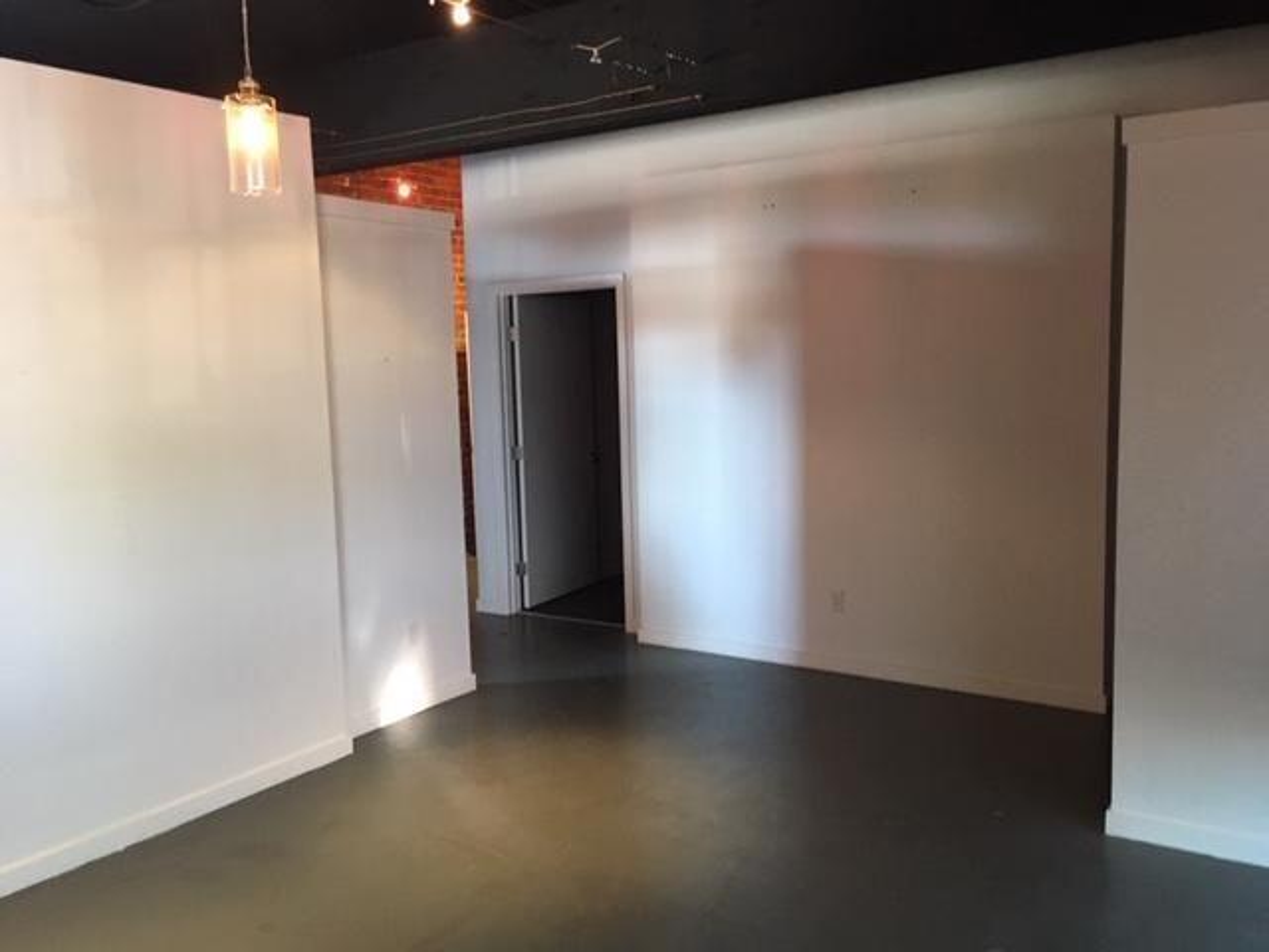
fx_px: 1063
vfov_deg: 48.2
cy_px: 476
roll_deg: +0.8
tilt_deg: -6.9
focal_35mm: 29
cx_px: 634
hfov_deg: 61.7
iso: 160
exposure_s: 1/30
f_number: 2.2
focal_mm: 4.15
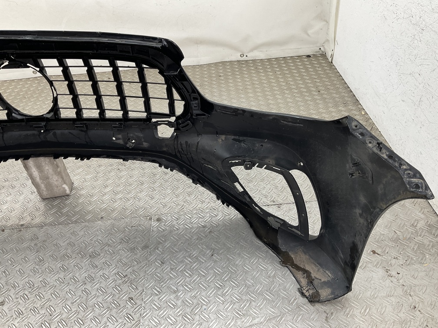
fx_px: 367
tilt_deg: -39.6
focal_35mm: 29
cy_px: 164
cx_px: 219
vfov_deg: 48.2
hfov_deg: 61.7
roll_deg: +1.6
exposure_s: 1/100
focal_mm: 3
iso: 32
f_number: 1.8
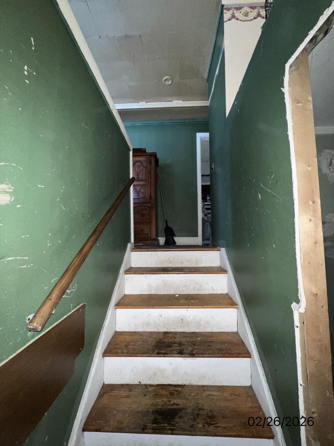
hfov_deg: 89.9
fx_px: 167
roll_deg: +0.8
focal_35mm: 13
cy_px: 223
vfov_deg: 106.2
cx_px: 167
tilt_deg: +4.1
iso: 160
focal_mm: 1.57
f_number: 1.8
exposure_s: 1/30
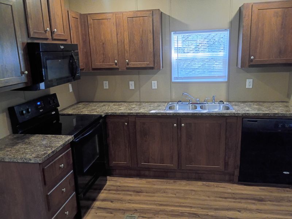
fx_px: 245
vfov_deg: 48.2
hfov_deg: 61.7
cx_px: 146
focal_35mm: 29
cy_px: 110
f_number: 1.8
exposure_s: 1/30
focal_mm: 4.27
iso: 929
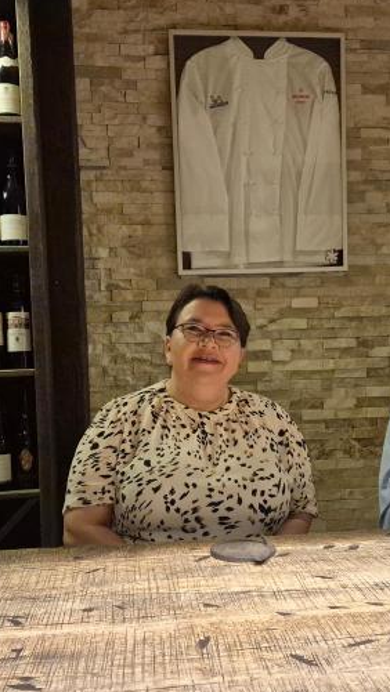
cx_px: 239
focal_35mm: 40
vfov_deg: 50.2
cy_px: 406
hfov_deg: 29.6
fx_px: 735
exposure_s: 1/100
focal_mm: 5.4
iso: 1000
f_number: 1.8
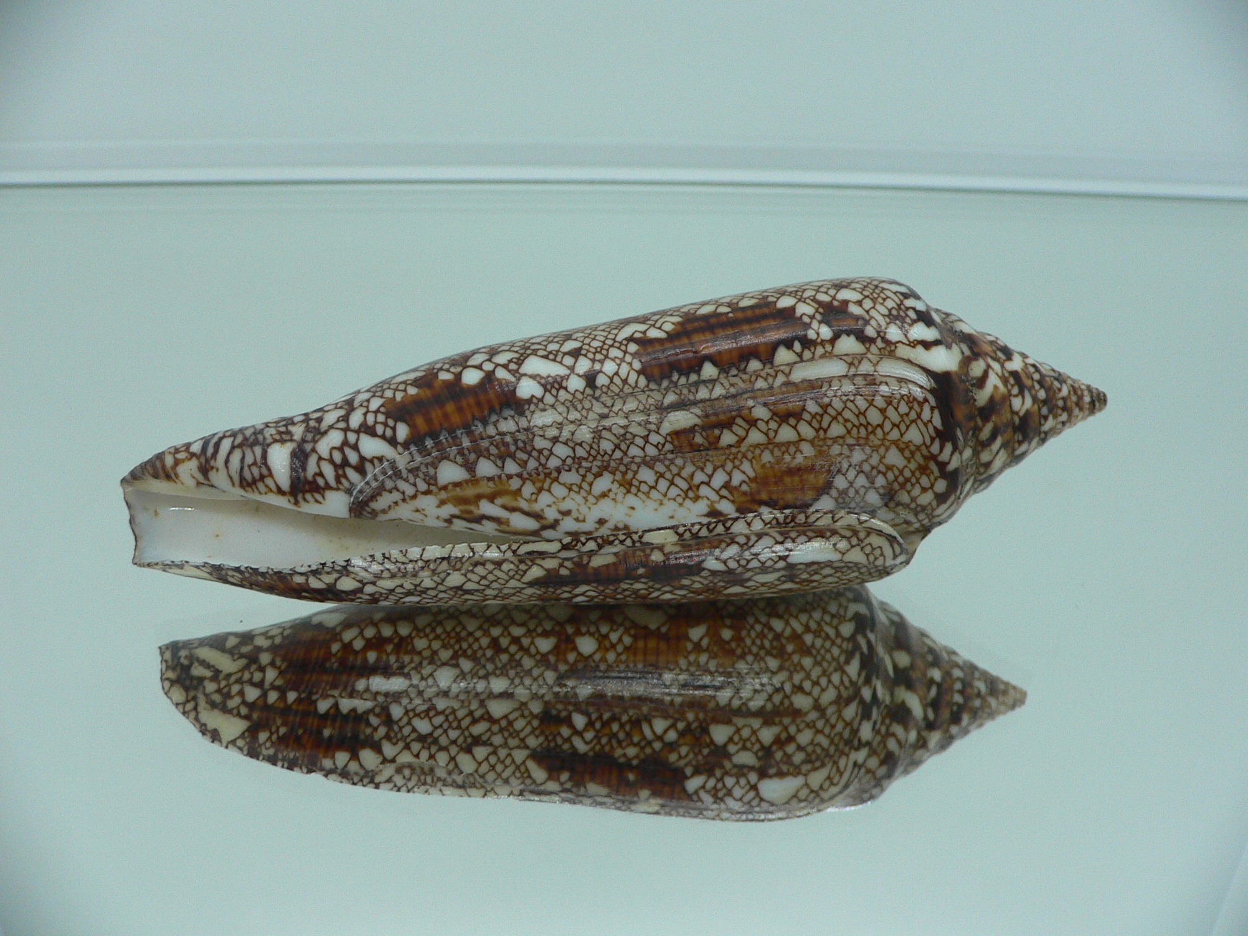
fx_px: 1262
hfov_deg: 52.6
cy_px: 468
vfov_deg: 40.7
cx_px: 624
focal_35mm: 35
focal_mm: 4.6
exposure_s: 1/60
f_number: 2.8
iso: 150
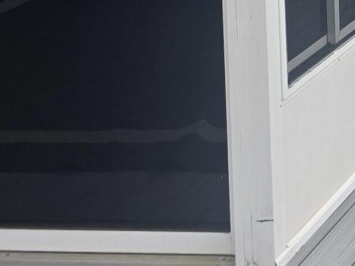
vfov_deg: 11.6
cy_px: -209
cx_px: 708
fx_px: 1210
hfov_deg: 14.1
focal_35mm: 118
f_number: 1.7
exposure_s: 1/306
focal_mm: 6.3
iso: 12
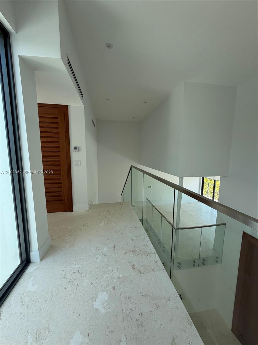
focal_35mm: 14
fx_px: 139
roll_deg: +1.5
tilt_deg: -8.3
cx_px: 129
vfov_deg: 102.1
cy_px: 172
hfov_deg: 85.7
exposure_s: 1/163
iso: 40
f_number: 2.2
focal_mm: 2.22
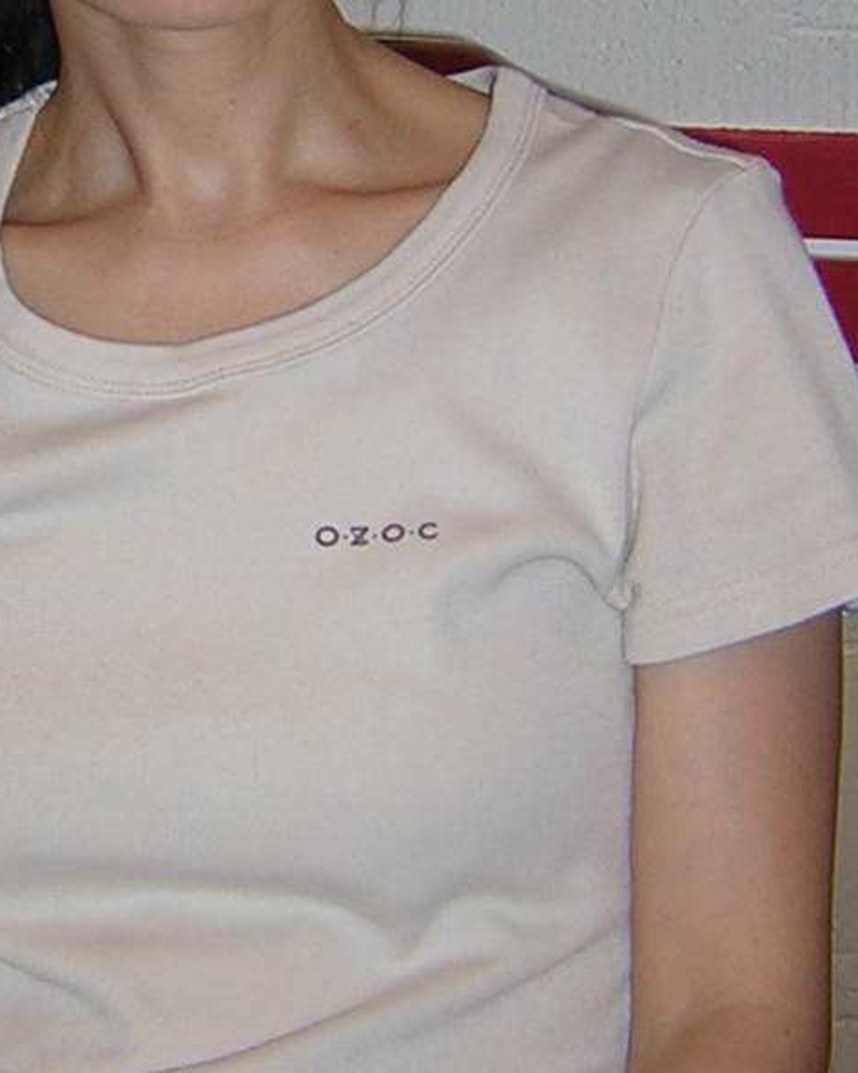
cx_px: 279
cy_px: 261
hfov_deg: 16.1
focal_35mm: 95
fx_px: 3018
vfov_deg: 20.0
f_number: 2.6
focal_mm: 4.7
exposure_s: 1/60.1
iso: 100
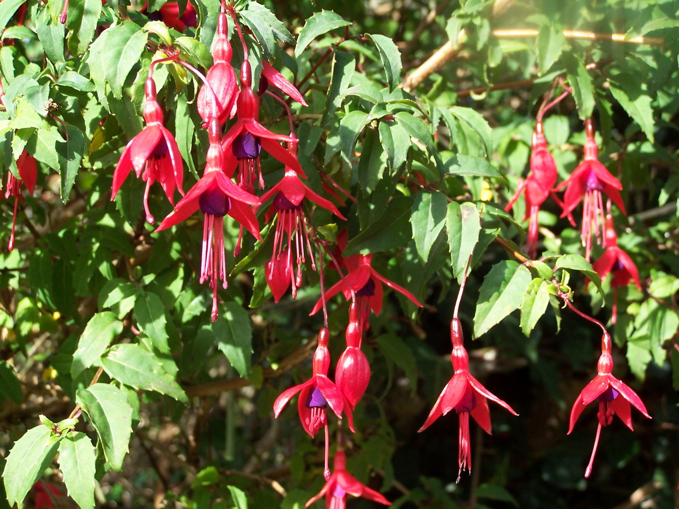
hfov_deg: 26.0
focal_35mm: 75
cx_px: 340
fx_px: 1471
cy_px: 254
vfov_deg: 19.6
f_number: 3.2
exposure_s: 1/250
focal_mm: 12.4
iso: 80
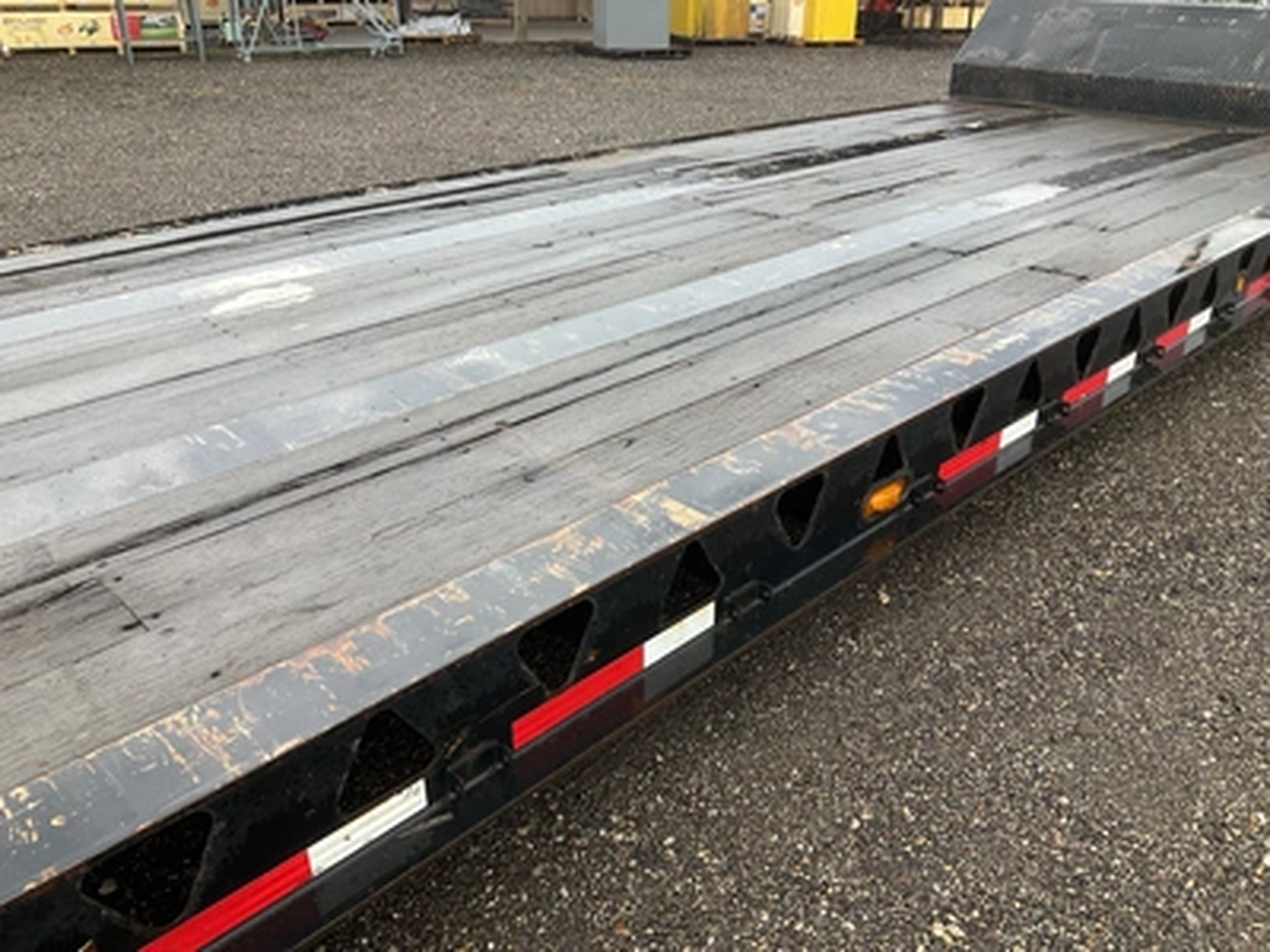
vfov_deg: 48.2
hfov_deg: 61.7
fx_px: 1064
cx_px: 635
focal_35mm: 29
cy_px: 476
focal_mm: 3
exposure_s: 1/165
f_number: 1.8
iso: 20
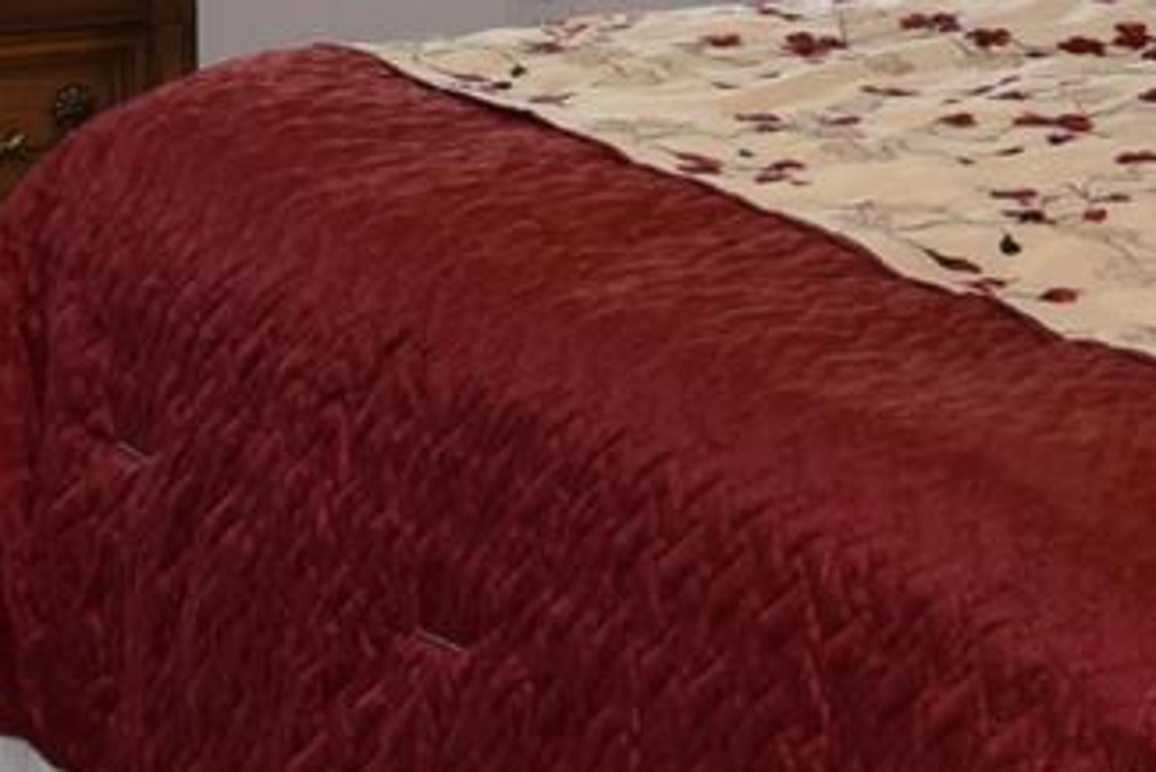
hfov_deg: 10.9
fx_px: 6071
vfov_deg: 7.2
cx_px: 598
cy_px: -306
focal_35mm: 189
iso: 800
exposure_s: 1/80
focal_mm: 20
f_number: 4.5
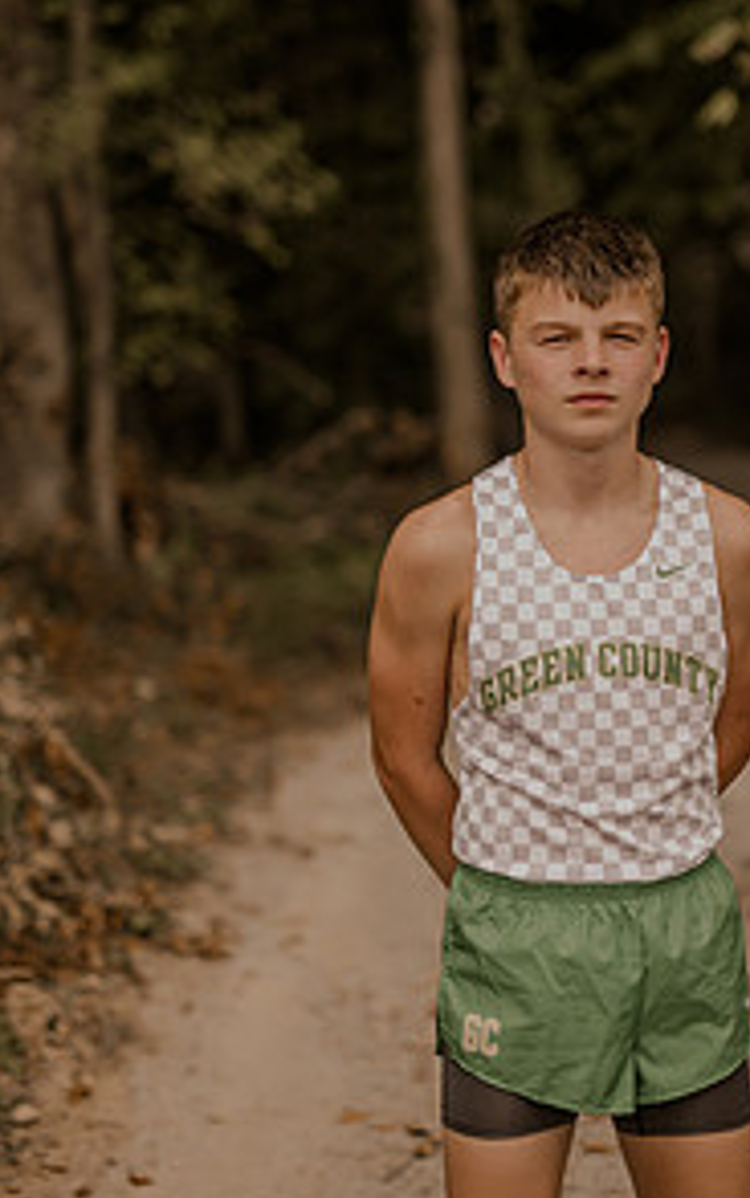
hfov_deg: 16.7
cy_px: 509
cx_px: 562
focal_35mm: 78
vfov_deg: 26.4
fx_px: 2548
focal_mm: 50
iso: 64
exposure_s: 1/1250
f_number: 1.4
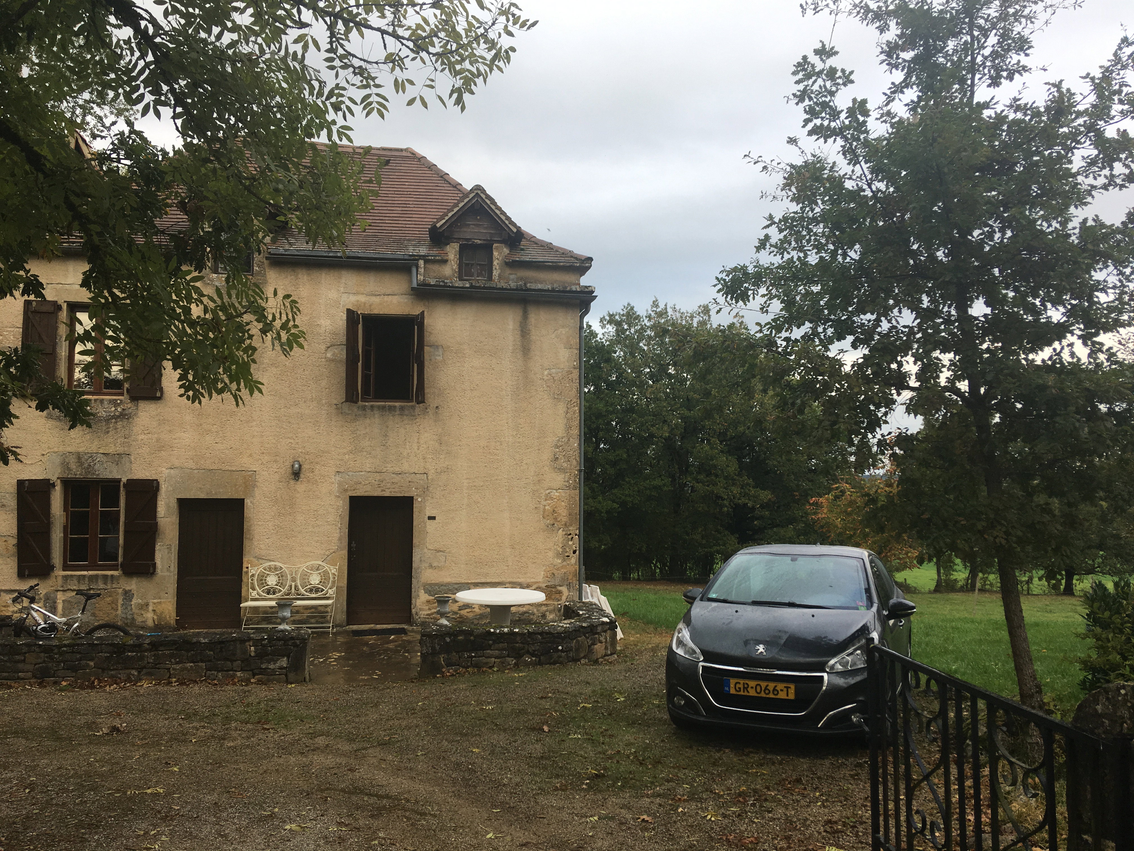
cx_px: 567
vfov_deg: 48.2
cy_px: 426
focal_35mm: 29
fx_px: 950
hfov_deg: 61.7
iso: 25
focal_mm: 4.15
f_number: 2.2
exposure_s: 1/180
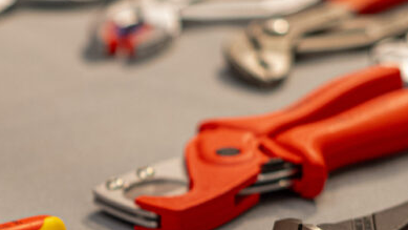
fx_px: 2240
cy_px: 313
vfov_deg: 5.8
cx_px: -122
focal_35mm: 207
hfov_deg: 10.2
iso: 1250
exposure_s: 1/200
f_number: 2.8
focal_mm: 50
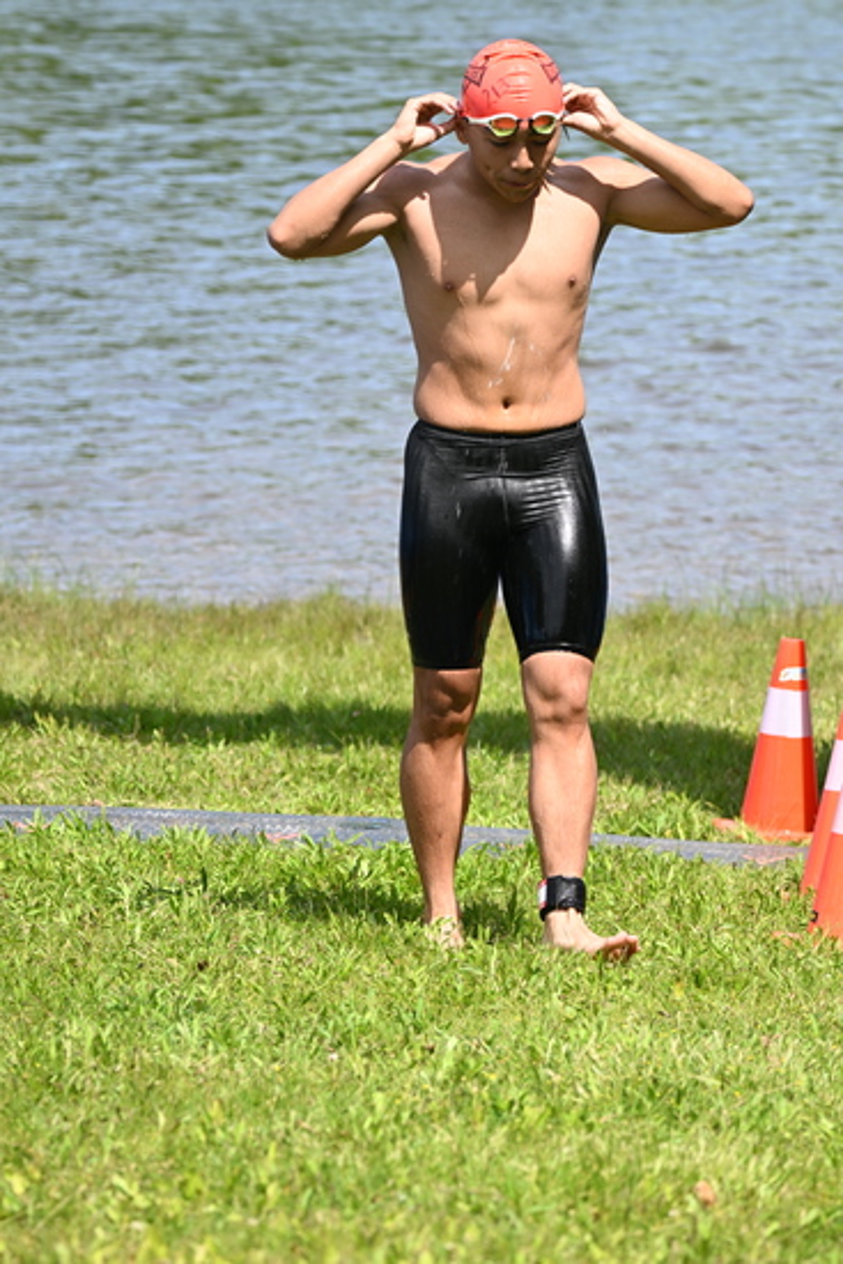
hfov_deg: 5.3
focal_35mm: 260
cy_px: 632
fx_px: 9126
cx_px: 422
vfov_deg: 7.9
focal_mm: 260
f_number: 9.5
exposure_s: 1/320
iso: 360
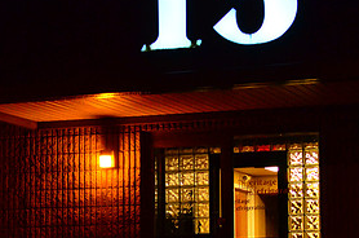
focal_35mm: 125
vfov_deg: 10.9
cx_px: 205
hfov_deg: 16.4
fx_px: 1244
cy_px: 167
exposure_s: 1/30
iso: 2200
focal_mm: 40
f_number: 5.3
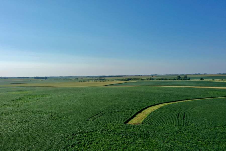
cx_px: 113
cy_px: 76
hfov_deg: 65.5
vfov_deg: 46.4
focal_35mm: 28
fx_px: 176
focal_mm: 10.26
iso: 100
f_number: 11
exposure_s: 1/120
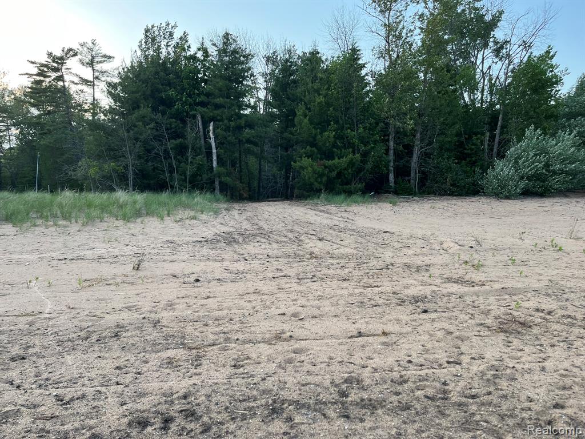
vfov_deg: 53.1
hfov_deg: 67.3
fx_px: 439
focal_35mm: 26
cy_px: 220
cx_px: 292
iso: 50
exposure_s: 1/649
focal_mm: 5.1
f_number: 1.6
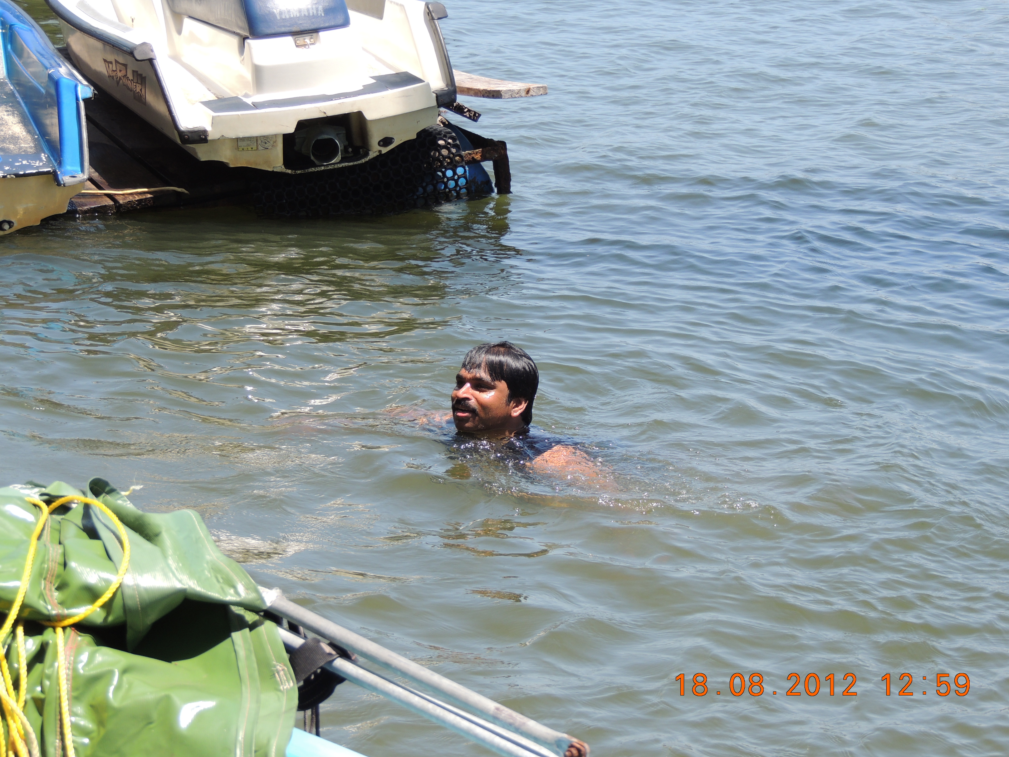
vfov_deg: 14.0
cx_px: 507
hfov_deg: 18.5
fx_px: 3090
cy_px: 382
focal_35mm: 106
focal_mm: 18.7
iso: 110
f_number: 4.2
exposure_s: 1/400
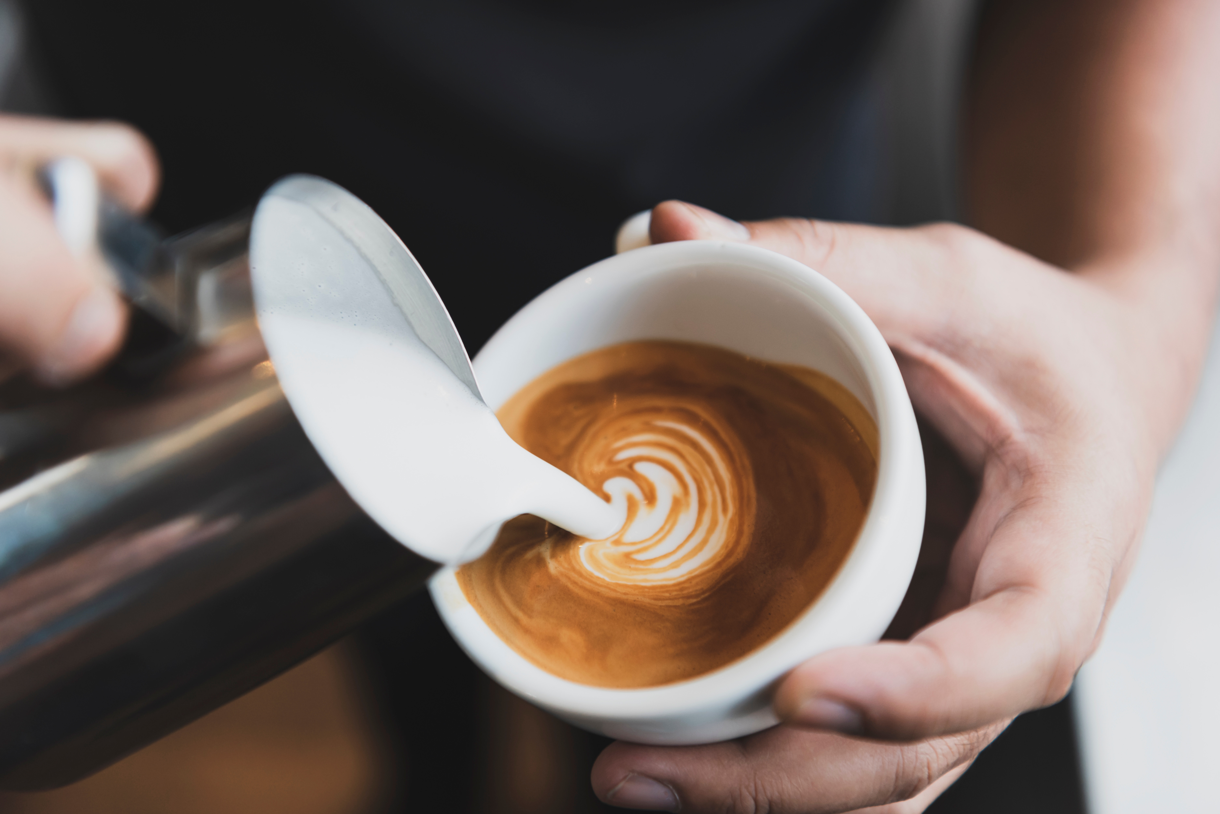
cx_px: 610
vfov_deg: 28.1
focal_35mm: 48
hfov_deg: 41.1
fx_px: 1627
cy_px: 407
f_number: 2.8
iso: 500
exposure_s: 1/160
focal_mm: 48
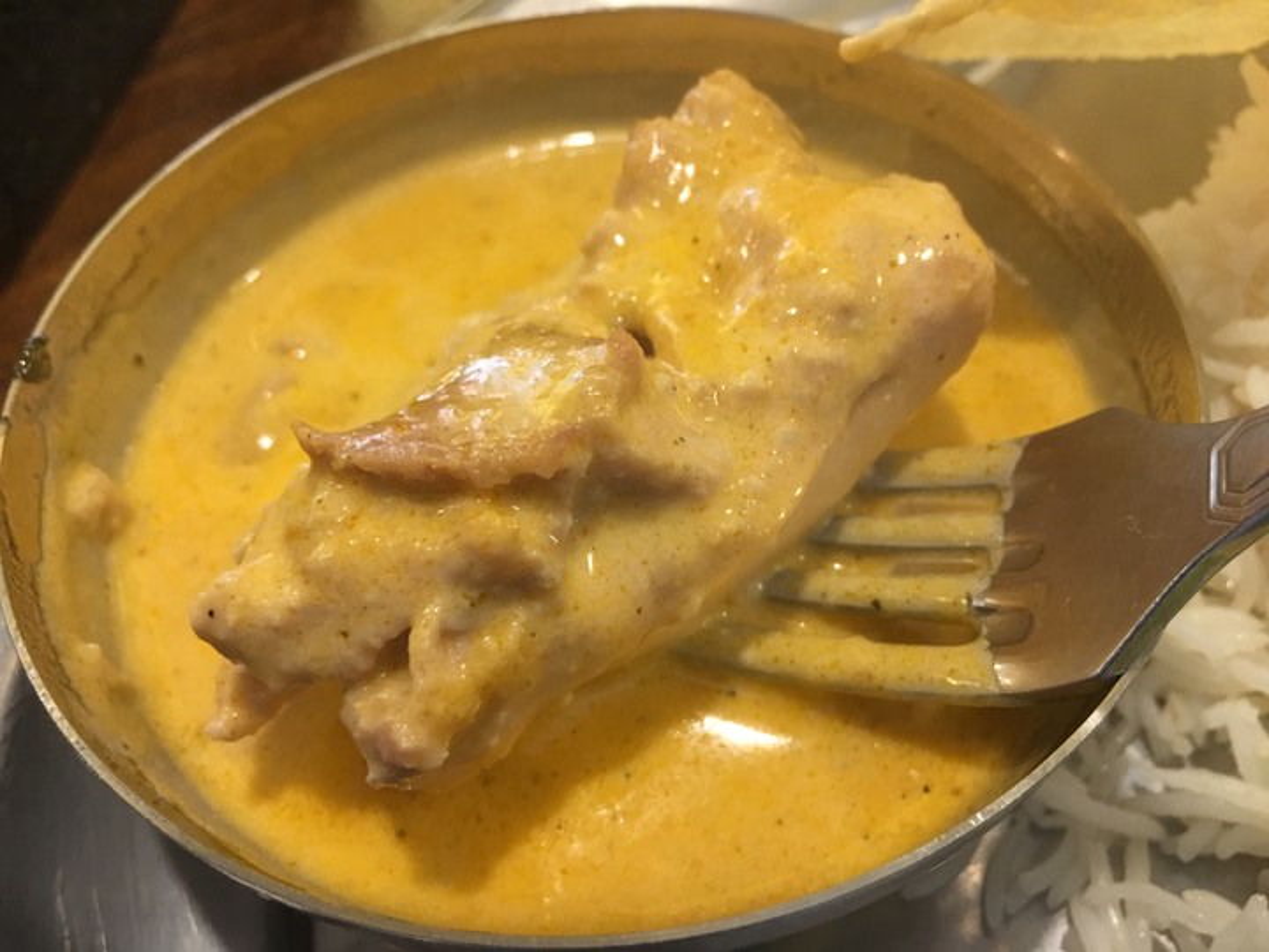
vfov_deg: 48.2
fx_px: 1063
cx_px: 634
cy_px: 476
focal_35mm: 29
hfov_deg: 61.7
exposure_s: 1/30
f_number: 2.2
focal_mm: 4.15
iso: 160
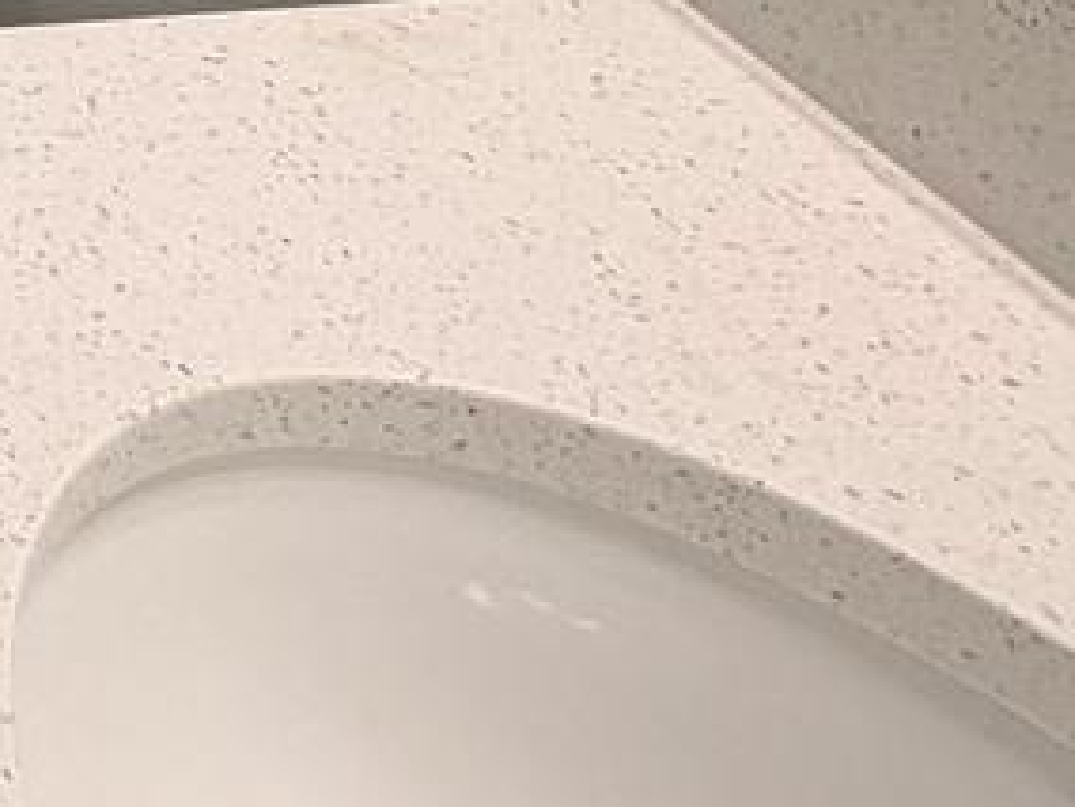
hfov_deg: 17.4
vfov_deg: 15.1
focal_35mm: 79
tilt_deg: -18.5
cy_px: -822
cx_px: -1105
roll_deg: -1.6
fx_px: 2453
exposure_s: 1/120
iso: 100
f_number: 2.2
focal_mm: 2.22
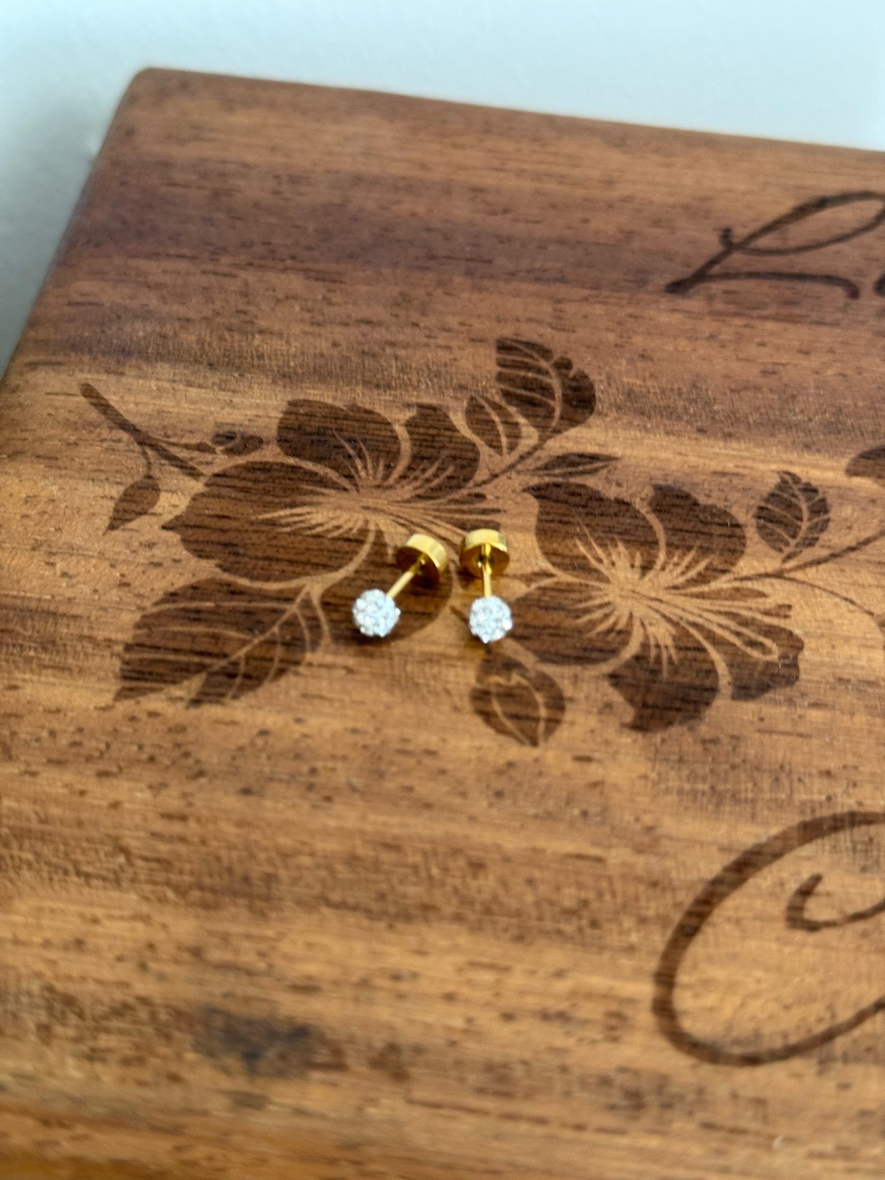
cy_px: 590
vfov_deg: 39.7
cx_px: 442
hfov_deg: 30.3
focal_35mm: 48
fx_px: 1636
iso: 160
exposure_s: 1/60
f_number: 1.78
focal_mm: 6.76
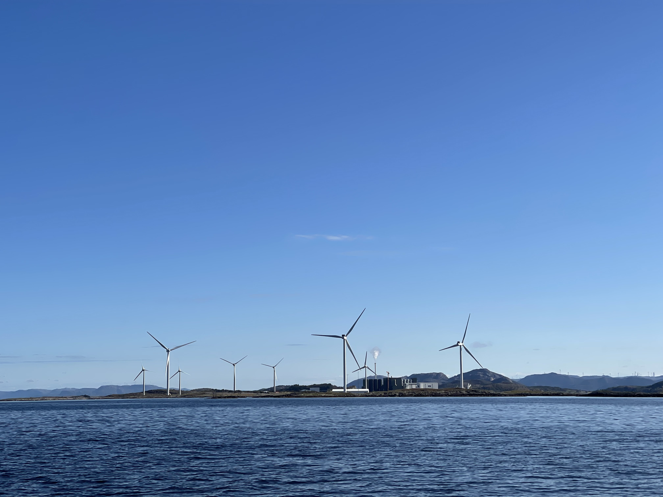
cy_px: 248
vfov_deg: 22.9
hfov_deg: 30.3
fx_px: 1226
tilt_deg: +5.3
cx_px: 332
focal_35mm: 64
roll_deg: +1.0
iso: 20
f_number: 2.2
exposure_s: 1/2016
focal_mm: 7.5
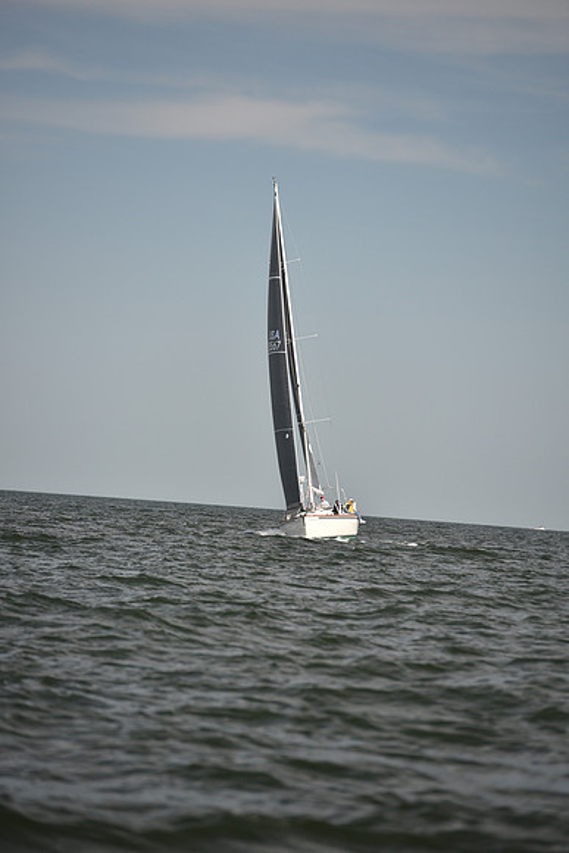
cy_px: 426
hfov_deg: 6.9
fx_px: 4738
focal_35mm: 200
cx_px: 284
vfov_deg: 10.3
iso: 250
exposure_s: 1/1250
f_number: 4
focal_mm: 200
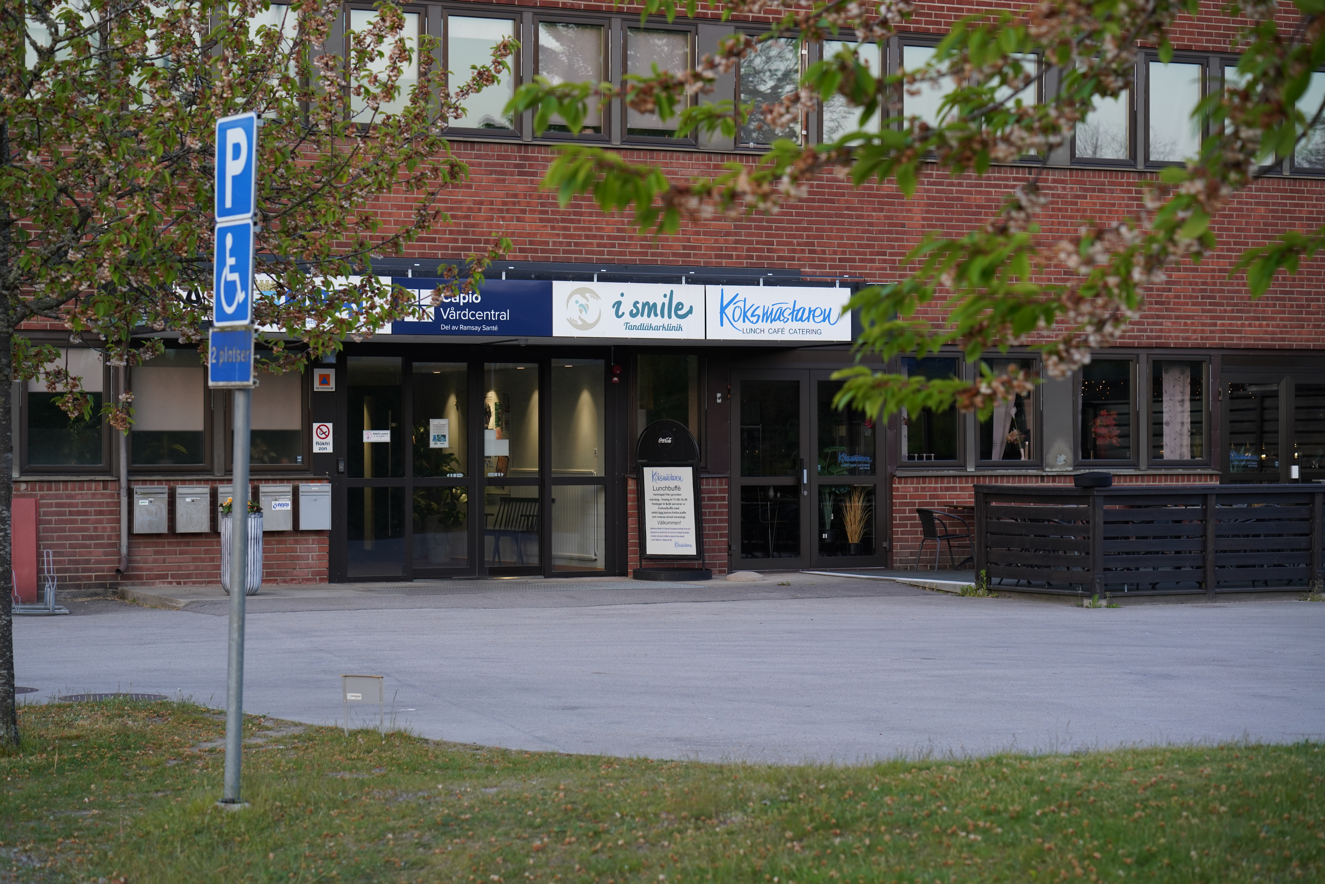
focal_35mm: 85
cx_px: 662
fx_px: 3129
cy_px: 442
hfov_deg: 23.9
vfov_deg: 16.1
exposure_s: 1/160
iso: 400
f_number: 4
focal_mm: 85
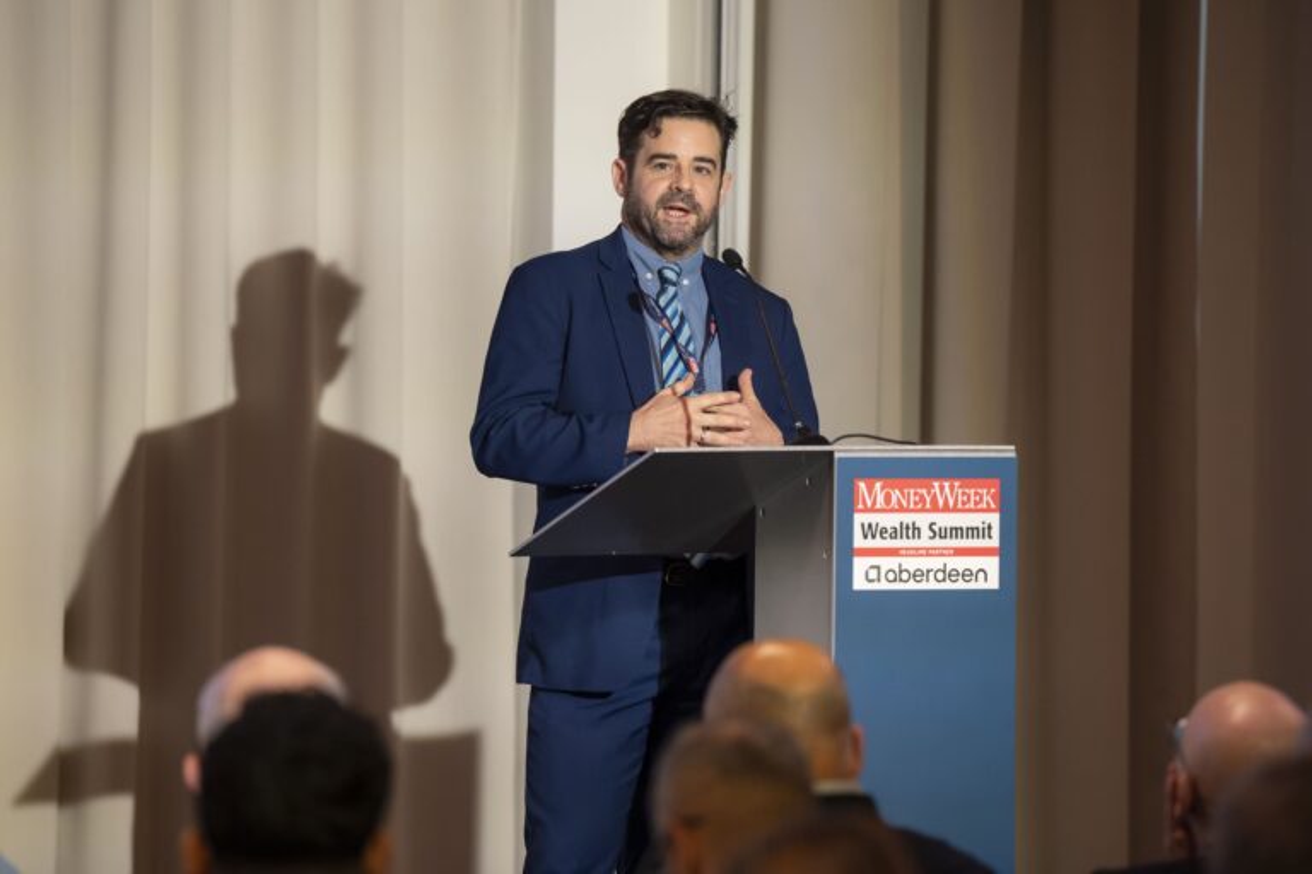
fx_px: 7933
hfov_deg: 9.5
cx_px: 644
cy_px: 399
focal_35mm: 218
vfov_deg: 6.3
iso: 2500
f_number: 3.5
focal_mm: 200
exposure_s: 1/125
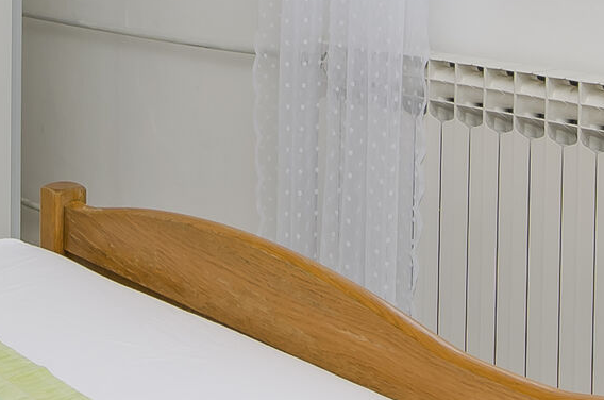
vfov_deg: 17.4
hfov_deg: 27.2
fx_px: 1239
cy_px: -93
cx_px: 182
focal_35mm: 74
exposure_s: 1/100
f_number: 7.1
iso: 100
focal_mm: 10
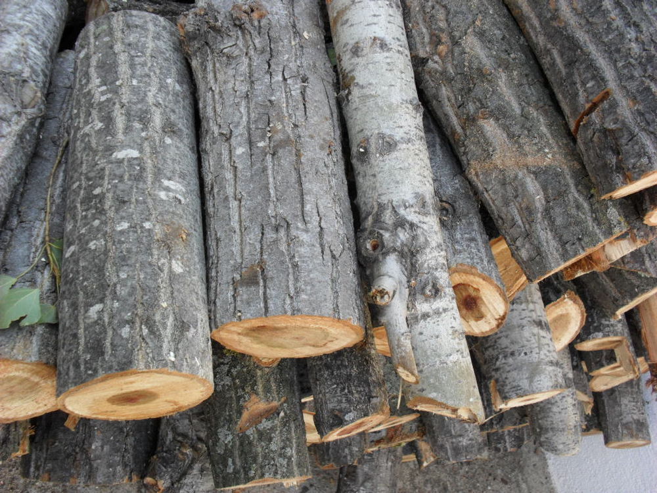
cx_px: 328
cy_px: 246
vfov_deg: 40.7
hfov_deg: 52.6
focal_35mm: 35
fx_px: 664
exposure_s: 1/125
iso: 100
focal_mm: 6.3
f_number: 3.2
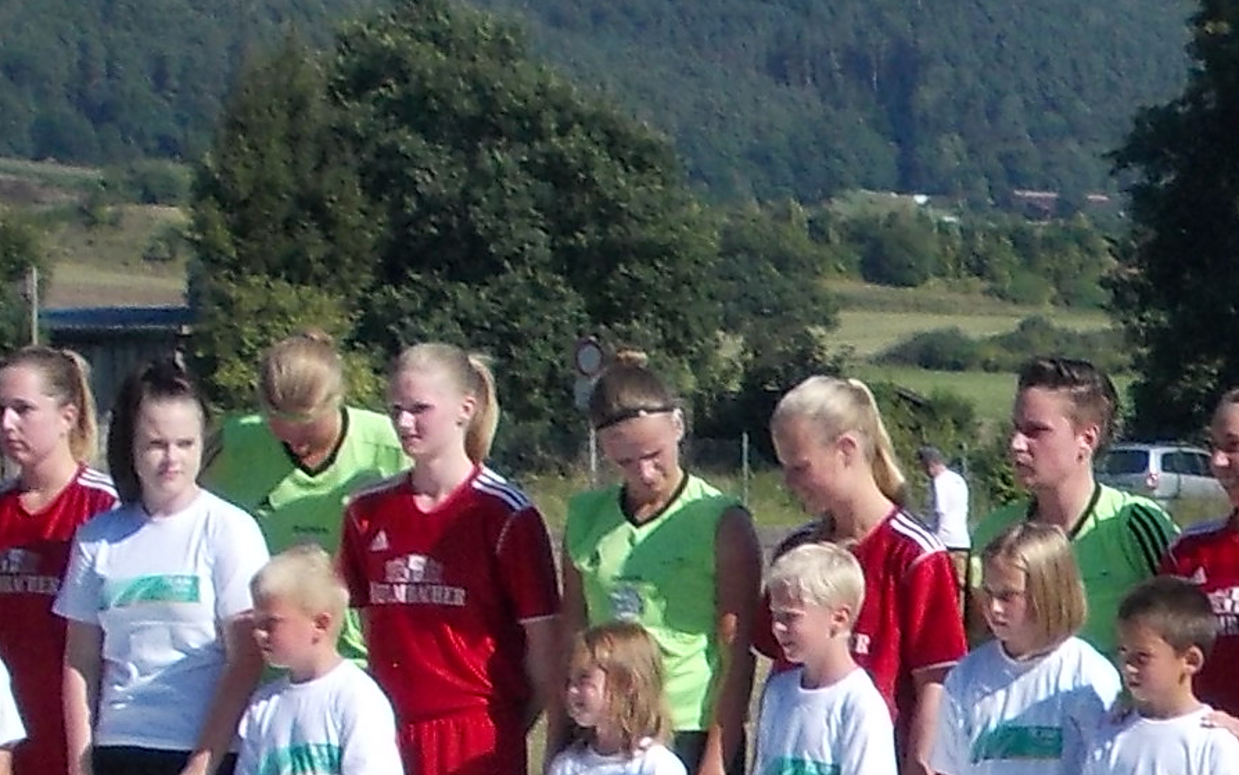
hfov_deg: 11.0
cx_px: 1658
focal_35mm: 186
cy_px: 1033
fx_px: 6281
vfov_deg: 7.0
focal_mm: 6.1
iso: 80
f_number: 6.5
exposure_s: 1/200
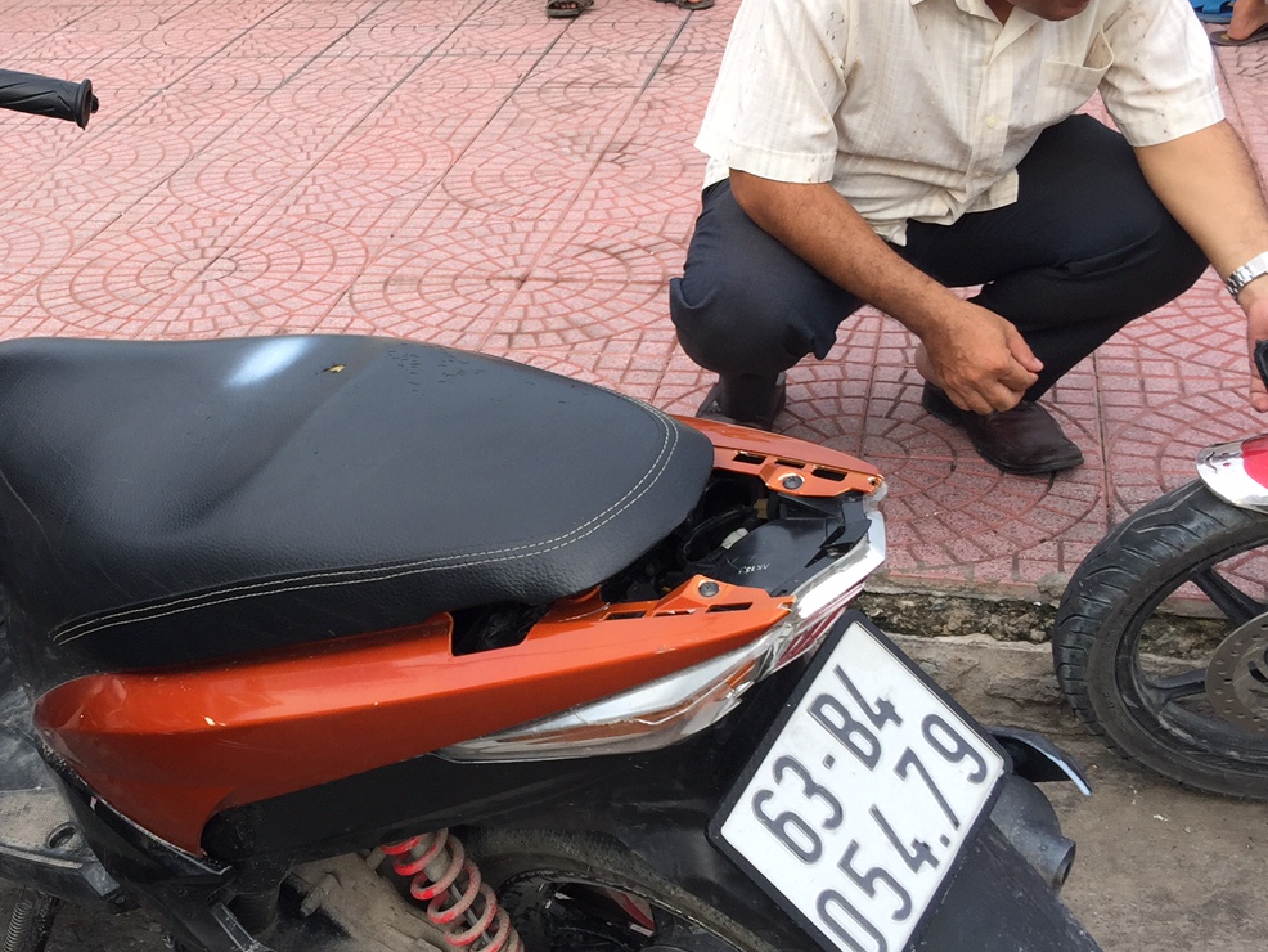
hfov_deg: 39.0
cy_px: 481
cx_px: 381
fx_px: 1759
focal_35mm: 48
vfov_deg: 30.3
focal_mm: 4.15
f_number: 2.2
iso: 32
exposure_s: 1/123
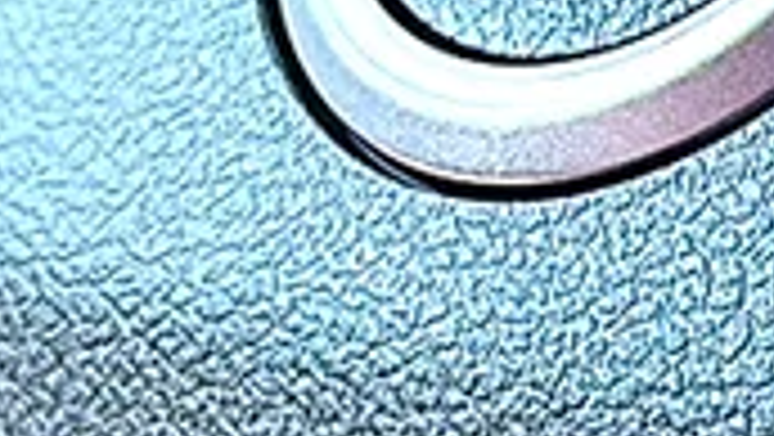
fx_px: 4374
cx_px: 486
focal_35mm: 213
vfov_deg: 5.6
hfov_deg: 10.1
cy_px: -420
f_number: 1.78
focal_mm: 6.86
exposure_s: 1/141
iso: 64
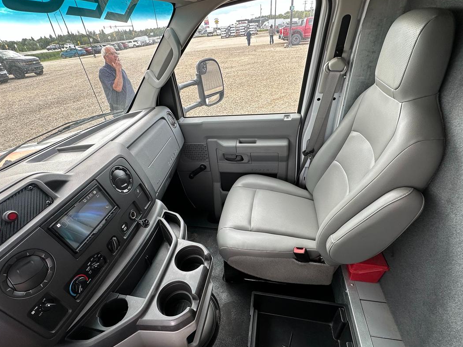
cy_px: 177
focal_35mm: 17
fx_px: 227
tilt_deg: -33.4
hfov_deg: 91.0
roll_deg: +5.7
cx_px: 226
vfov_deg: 74.7
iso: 50
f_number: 2.2
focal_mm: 2.22
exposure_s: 1/99
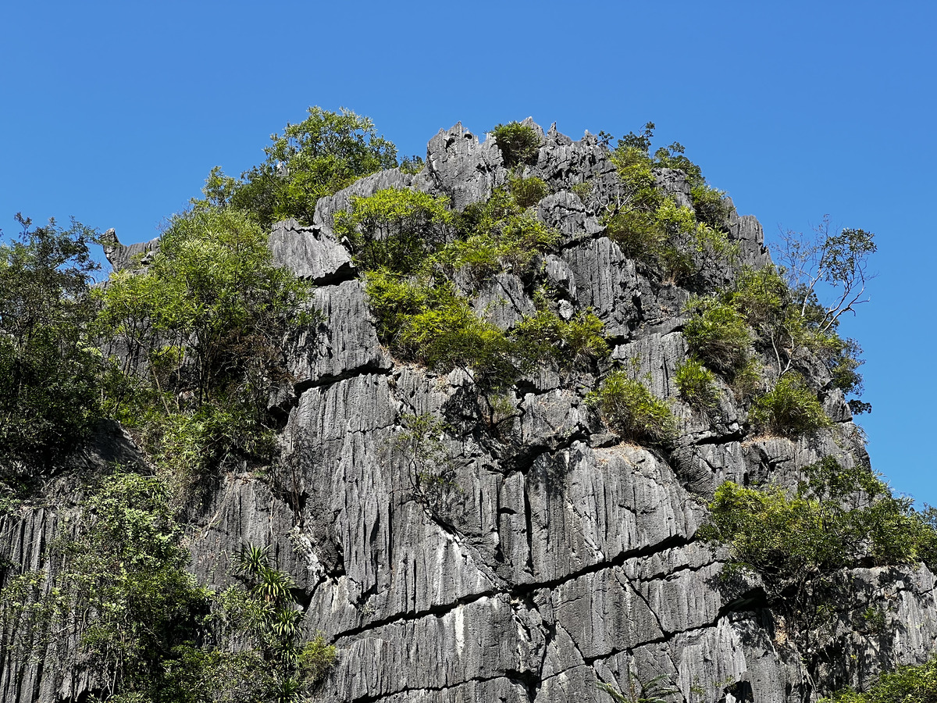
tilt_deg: +36.9
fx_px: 2084
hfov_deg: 25.3
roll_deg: +0.3
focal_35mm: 77
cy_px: 352
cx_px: 468
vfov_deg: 19.1
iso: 32
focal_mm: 9
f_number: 2.8
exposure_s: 1/347
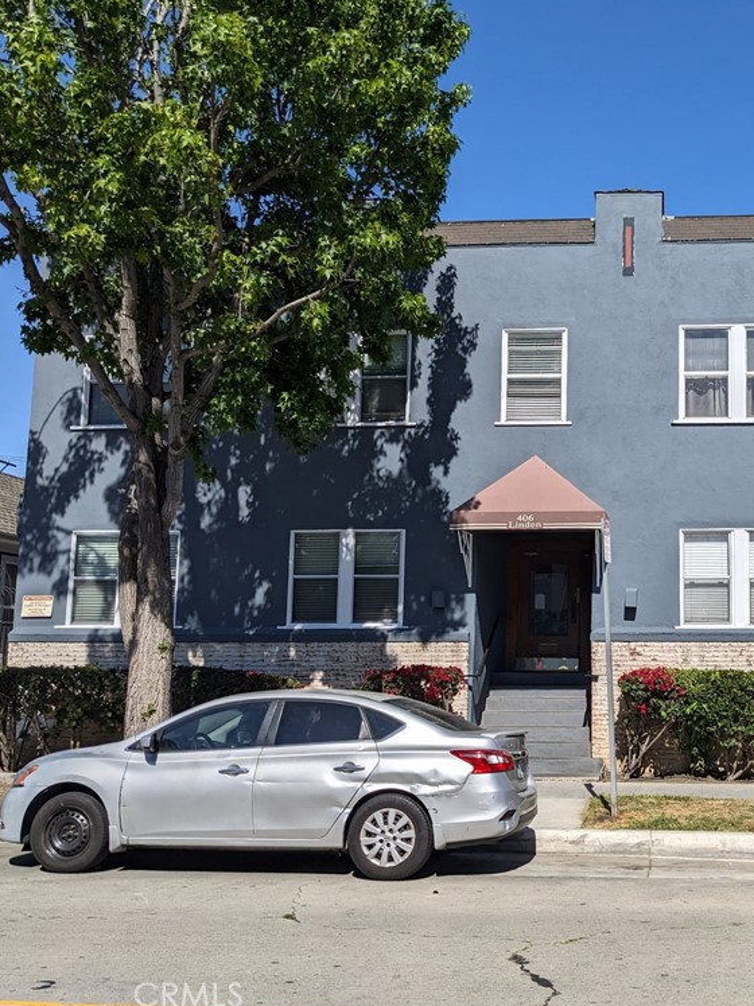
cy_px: 497
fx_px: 1075
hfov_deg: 37.2
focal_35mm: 37
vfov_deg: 50.1
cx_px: 614
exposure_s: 1/7812
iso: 59
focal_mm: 4.38
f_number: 1.73
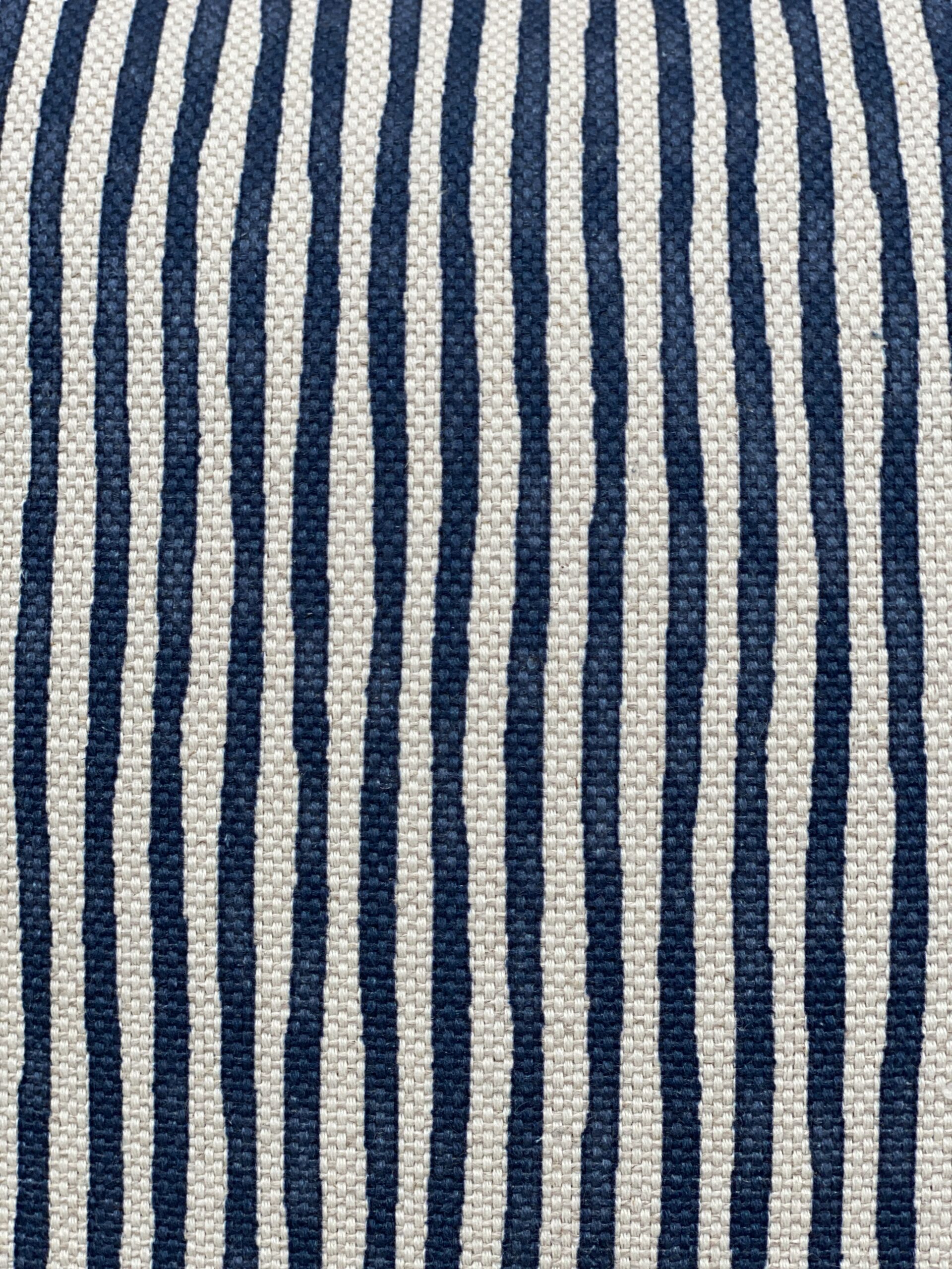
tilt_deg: -24.0
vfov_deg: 36.8
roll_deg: -0.5
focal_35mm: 52
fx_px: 1907
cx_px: 476
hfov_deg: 28.0
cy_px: 634
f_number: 2
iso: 80
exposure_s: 1/122
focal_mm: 6
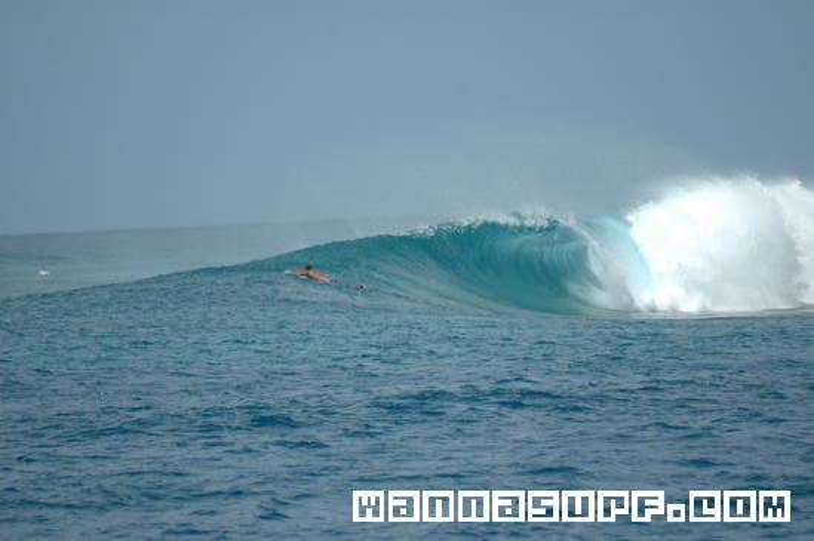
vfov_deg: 3.0
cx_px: 407
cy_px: 270
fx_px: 10166
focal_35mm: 450
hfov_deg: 4.6
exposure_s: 1/1250
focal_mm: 300
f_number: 5.6
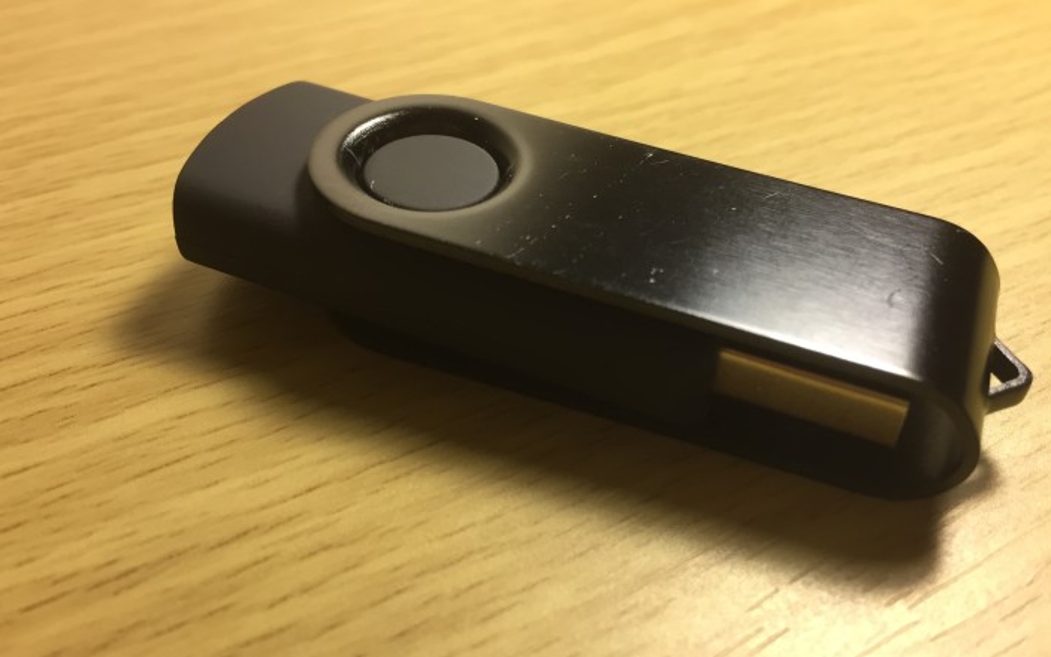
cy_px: 326
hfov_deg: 55.3
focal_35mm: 35
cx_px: 570
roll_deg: -2.8
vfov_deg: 36.3
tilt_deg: -42.1
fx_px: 1002
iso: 80
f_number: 2.2
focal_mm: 4.15
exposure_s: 1/33
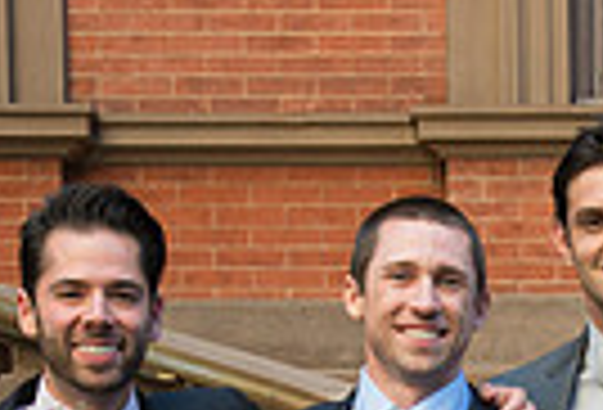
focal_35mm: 196
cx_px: 663
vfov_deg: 6.8
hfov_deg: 10.3
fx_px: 3302
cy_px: 857
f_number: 8
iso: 800
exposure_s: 1/100
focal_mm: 42
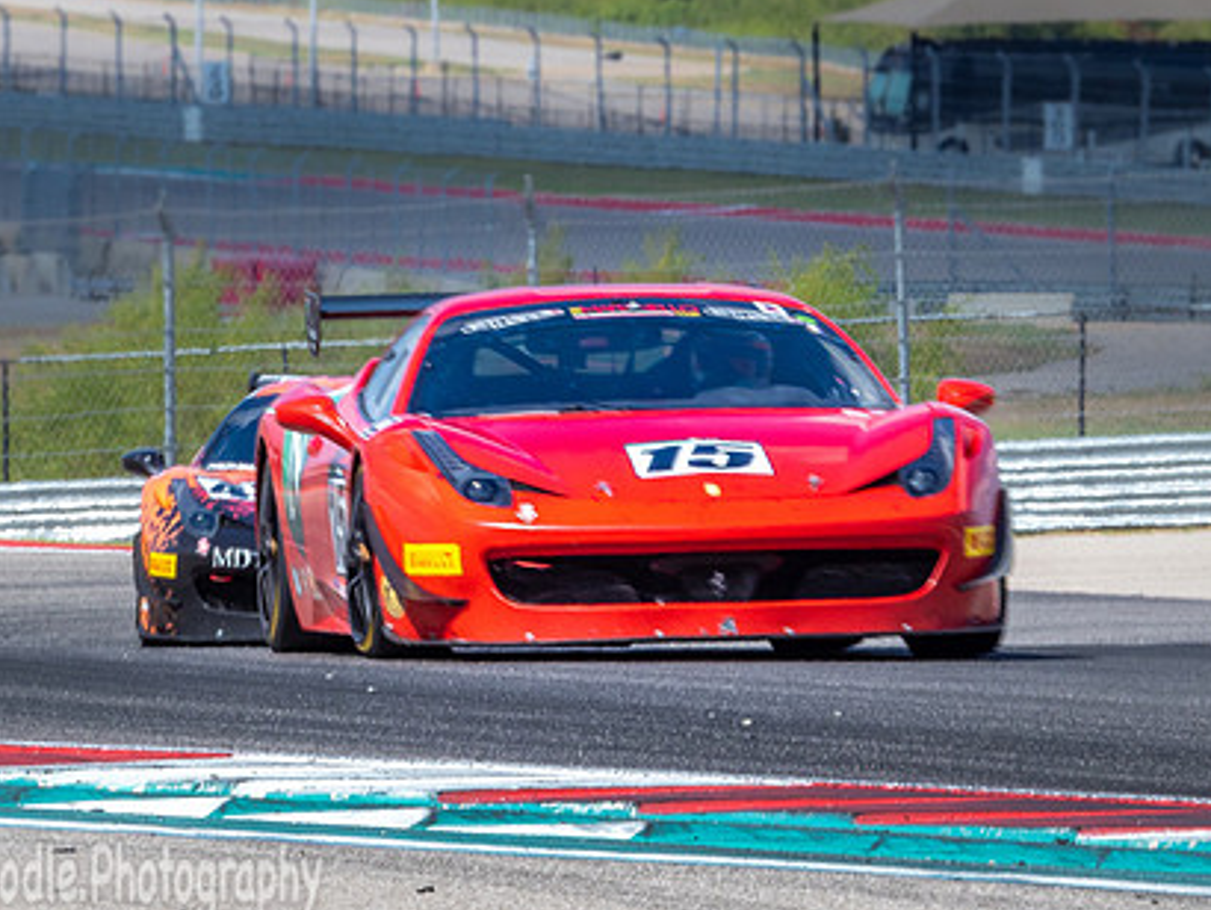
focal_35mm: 540
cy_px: 299
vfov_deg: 2.8
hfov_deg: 3.7
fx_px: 18902
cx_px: 531
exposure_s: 1/200
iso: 200
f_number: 14
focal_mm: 150
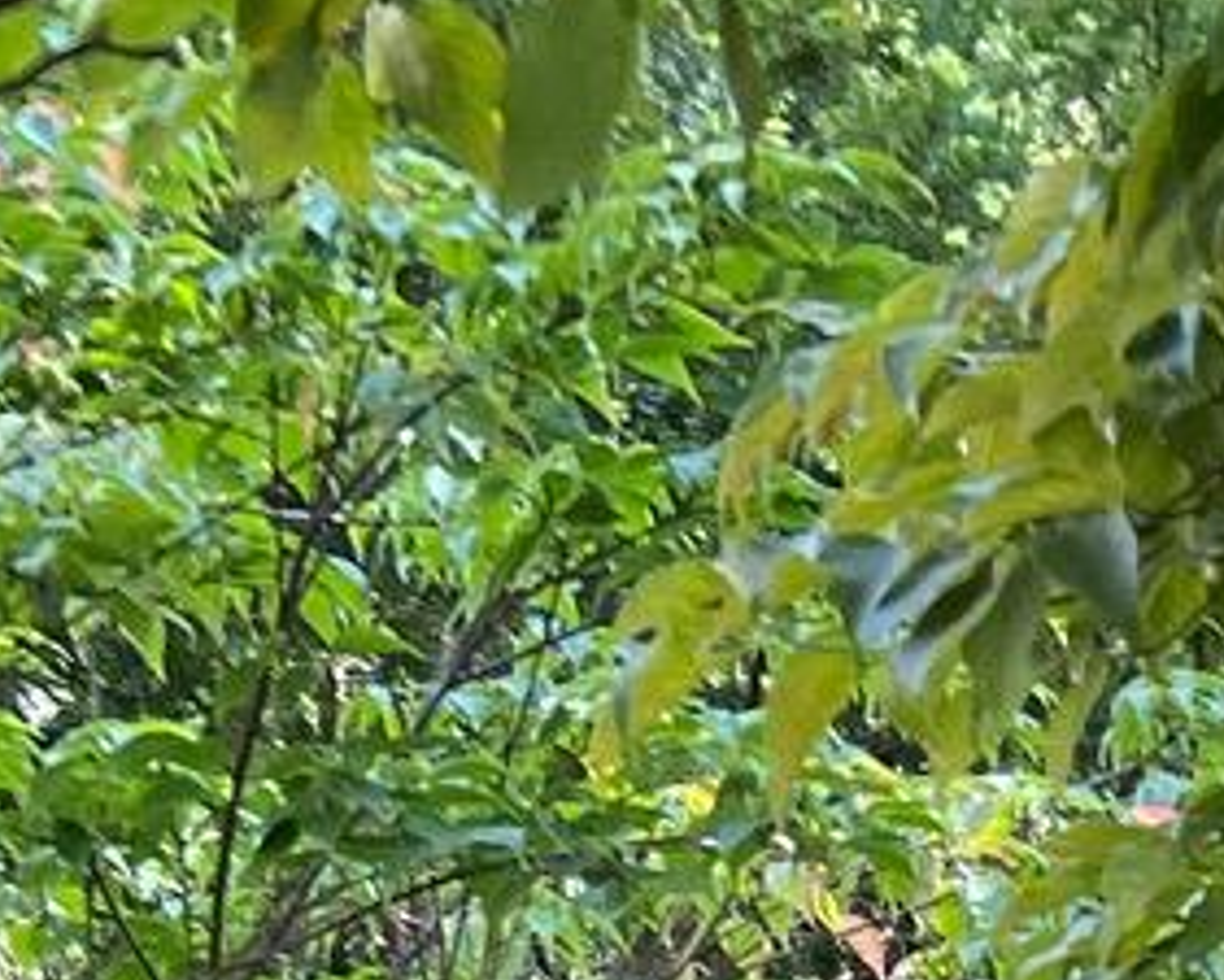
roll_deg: +3.2
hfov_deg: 9.7
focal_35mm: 185
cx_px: 2461
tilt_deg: -9.2
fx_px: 6704
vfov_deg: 7.2
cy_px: 3232
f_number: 1.5
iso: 50
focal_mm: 5.7
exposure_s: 1/206
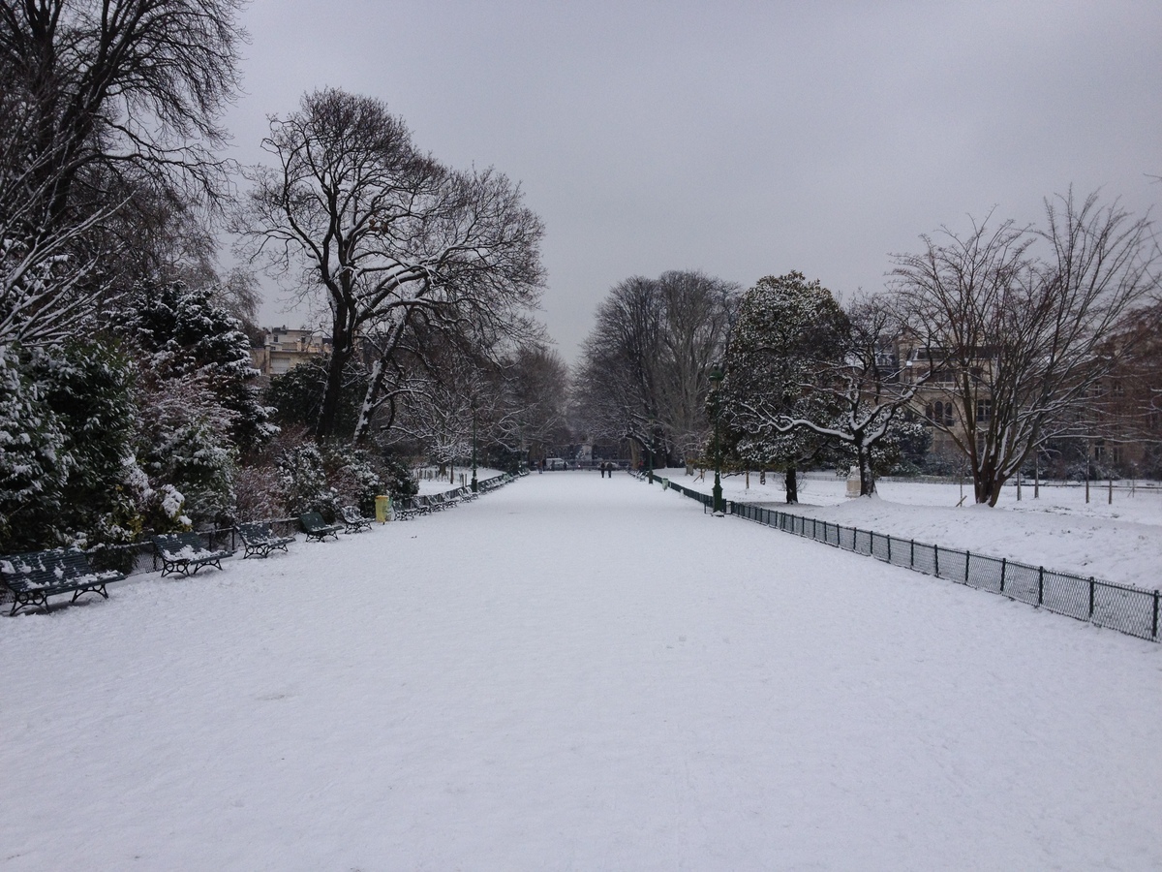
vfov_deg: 40.7
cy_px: 436
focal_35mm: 35
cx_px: 581
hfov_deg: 52.6
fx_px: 1175
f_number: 2.4
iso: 64
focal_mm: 4.28
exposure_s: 1/955
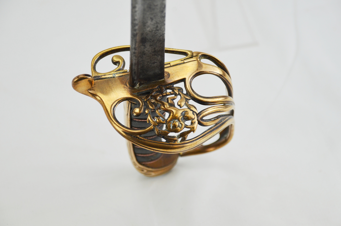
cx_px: 170
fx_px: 993
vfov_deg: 13.0
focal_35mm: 105
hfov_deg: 19.5
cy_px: 113
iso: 500
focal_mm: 70
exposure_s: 1/250
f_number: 5.3
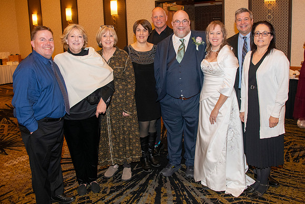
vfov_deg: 40.9
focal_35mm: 32
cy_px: 88
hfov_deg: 58.3
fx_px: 272
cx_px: 173
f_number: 5.6
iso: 2000
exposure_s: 1/60
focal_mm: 28
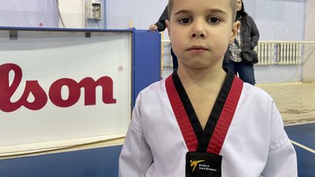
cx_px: 157
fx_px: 242
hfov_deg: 66.1
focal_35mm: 29
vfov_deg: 39.8
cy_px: 61
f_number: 1.6
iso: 125
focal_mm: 4.2
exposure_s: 1/50
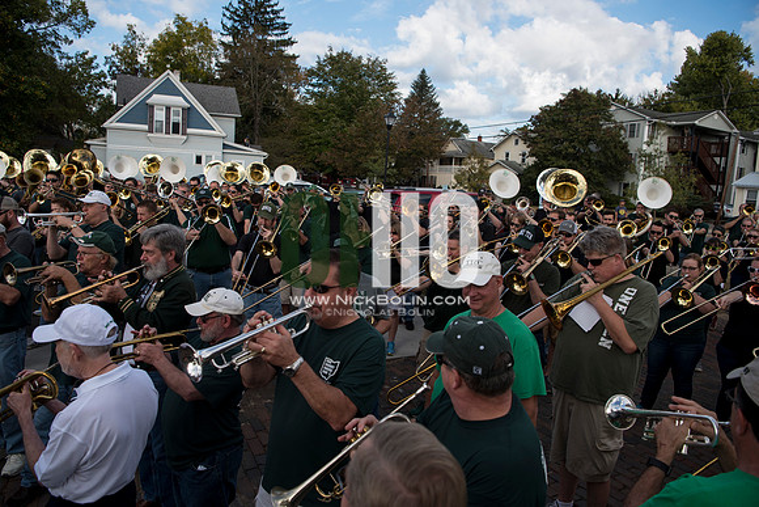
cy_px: 254
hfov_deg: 73.7
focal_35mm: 24
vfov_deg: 53.2
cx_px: 380
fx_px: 506
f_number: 4.5
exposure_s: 1/1250
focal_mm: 24
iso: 250
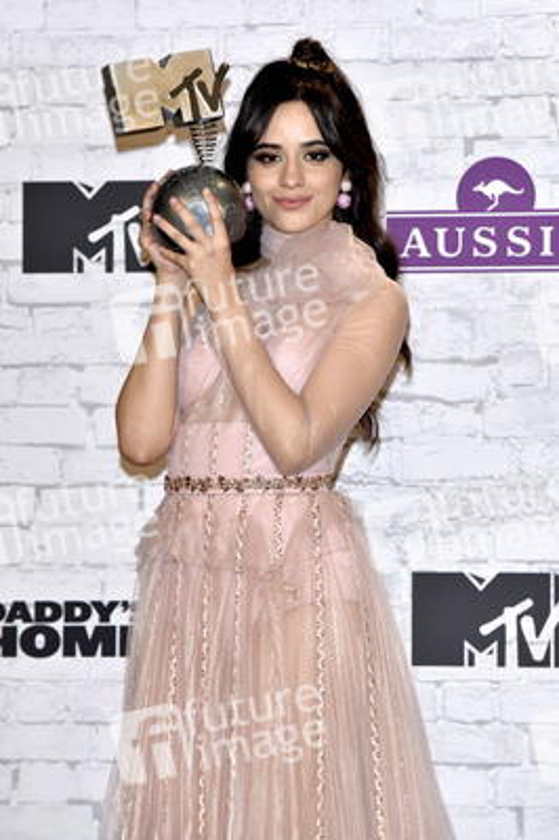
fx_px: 4316
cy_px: 420
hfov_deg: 7.4
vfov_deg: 11.1
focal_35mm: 185
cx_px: 280
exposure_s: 1/250
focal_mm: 185
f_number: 6.3
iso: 2000
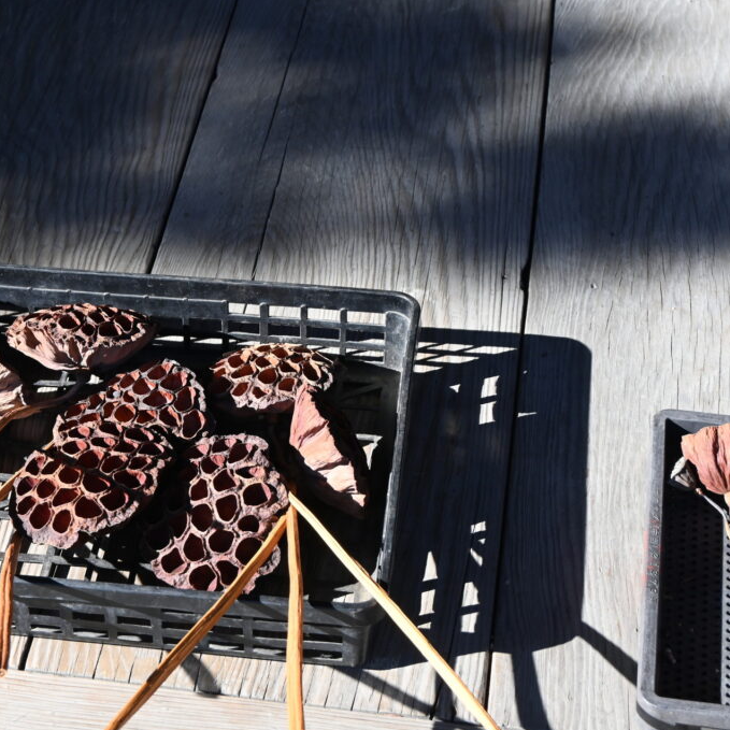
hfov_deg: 20.9
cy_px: 365
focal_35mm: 83
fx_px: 1972
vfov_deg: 21.0
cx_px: 238
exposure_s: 1/250
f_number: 6
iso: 180
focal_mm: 43
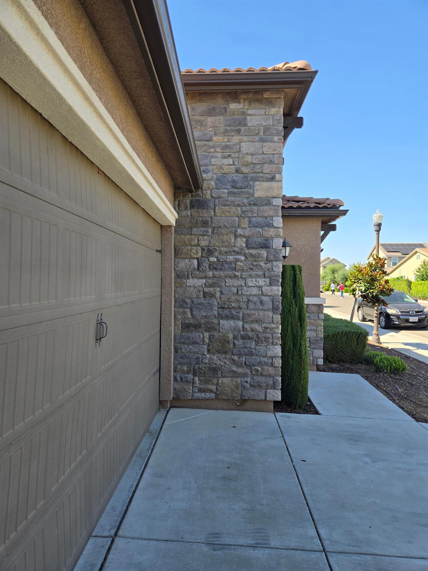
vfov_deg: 73.9
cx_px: 214
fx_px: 379
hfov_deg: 58.9
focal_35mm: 23
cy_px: 286
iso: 25
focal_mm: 5.4
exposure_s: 1/690
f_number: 1.8
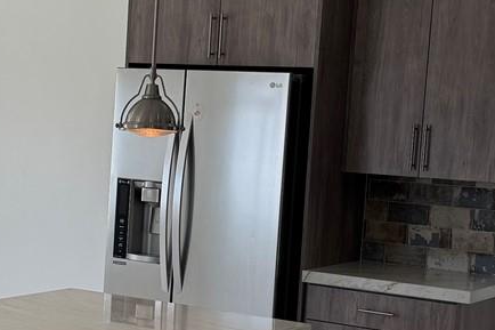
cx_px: 111
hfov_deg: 21.9
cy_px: 219
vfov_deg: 14.8
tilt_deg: -7.3
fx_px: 1264
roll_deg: -3.9
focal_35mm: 92
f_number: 1.78
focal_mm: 6.76
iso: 80
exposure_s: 1/467
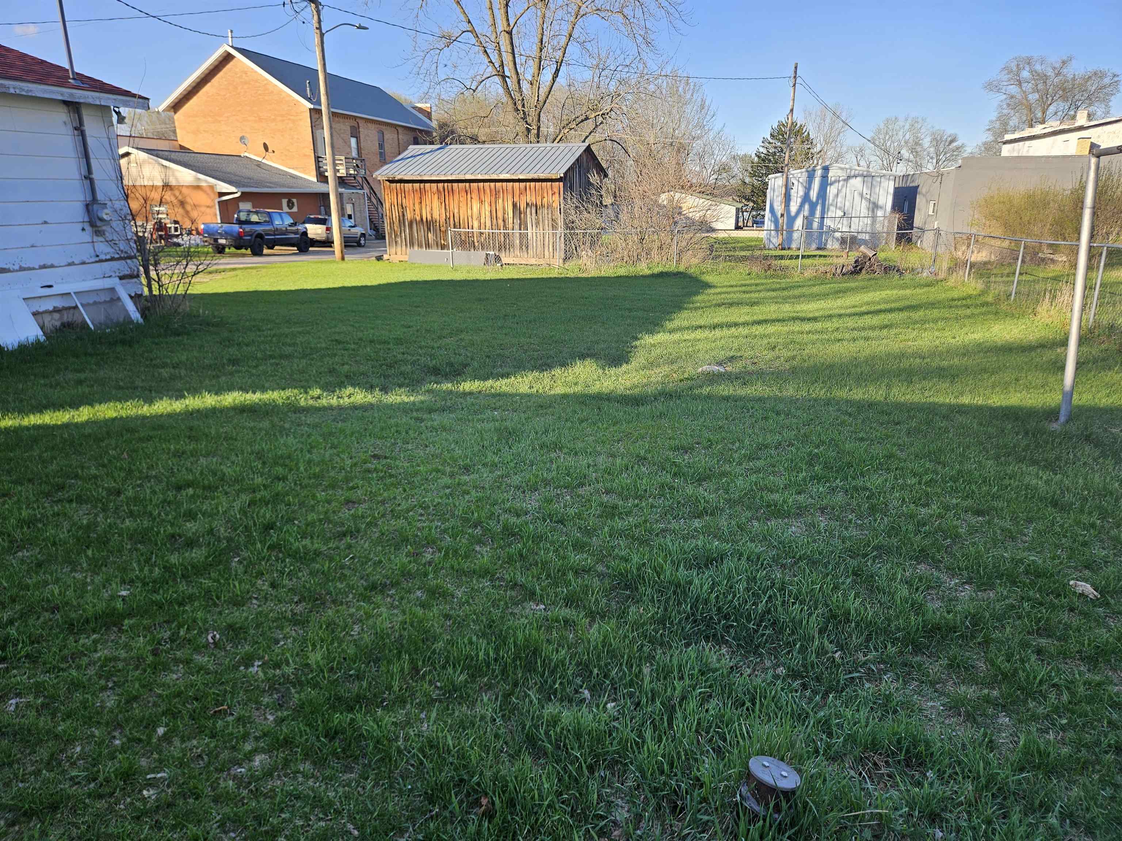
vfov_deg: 58.9
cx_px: 561
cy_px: 420
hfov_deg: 73.9
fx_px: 745
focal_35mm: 23
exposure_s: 1/416
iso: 25
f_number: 1.8
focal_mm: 5.4
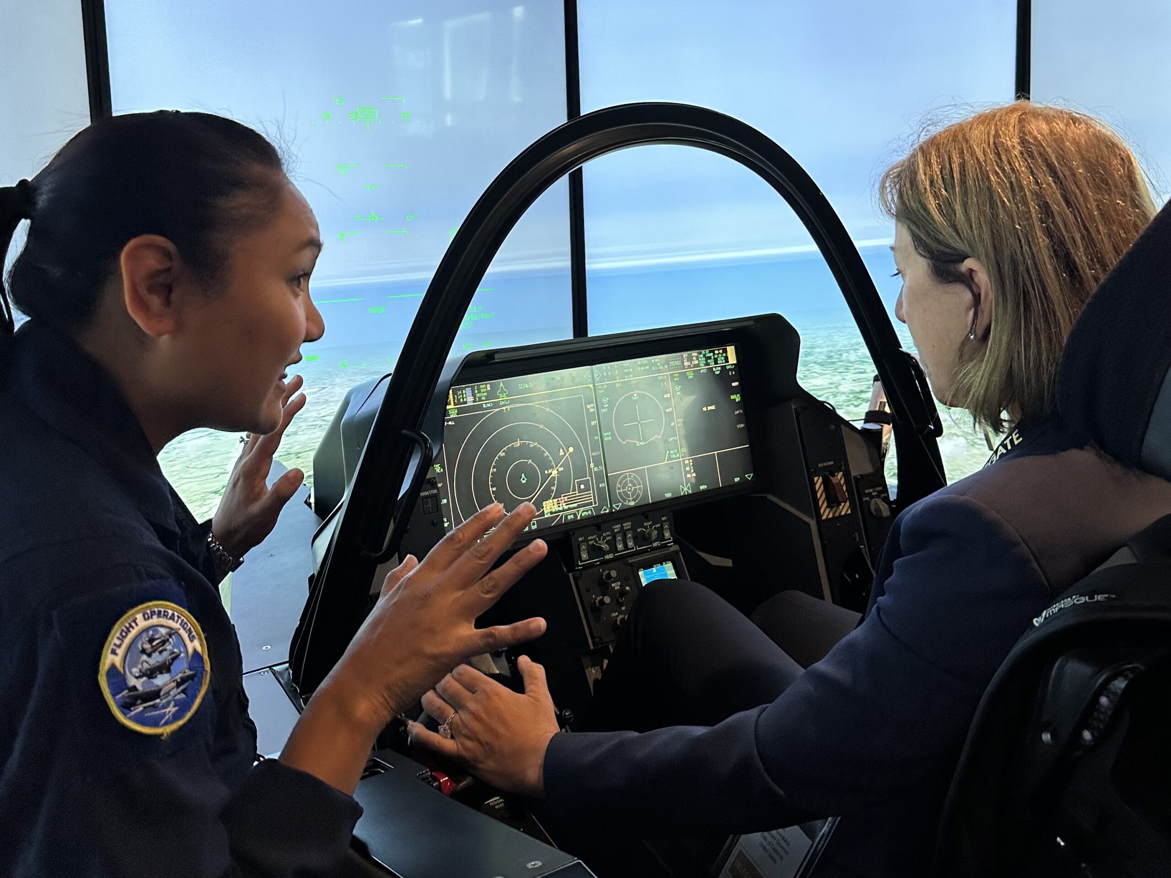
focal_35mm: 24
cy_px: 439
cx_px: 586
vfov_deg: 56.8
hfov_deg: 71.6
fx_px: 812
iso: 160
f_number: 1.78
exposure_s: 1/100
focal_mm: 6.86
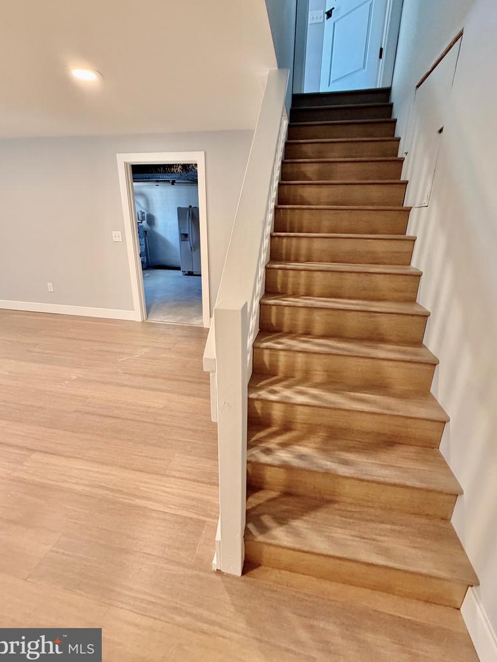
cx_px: 252
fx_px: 287
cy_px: 311
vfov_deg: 98.1
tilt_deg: -17.8
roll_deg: -1.1
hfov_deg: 81.7
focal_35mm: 15
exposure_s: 1/60
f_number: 2.2
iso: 320
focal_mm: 2.22
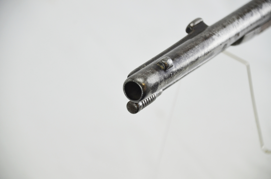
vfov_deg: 6.8
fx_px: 1521
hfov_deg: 10.2
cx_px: 136
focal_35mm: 202
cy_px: 90
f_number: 5.6
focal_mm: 135
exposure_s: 1/250
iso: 640
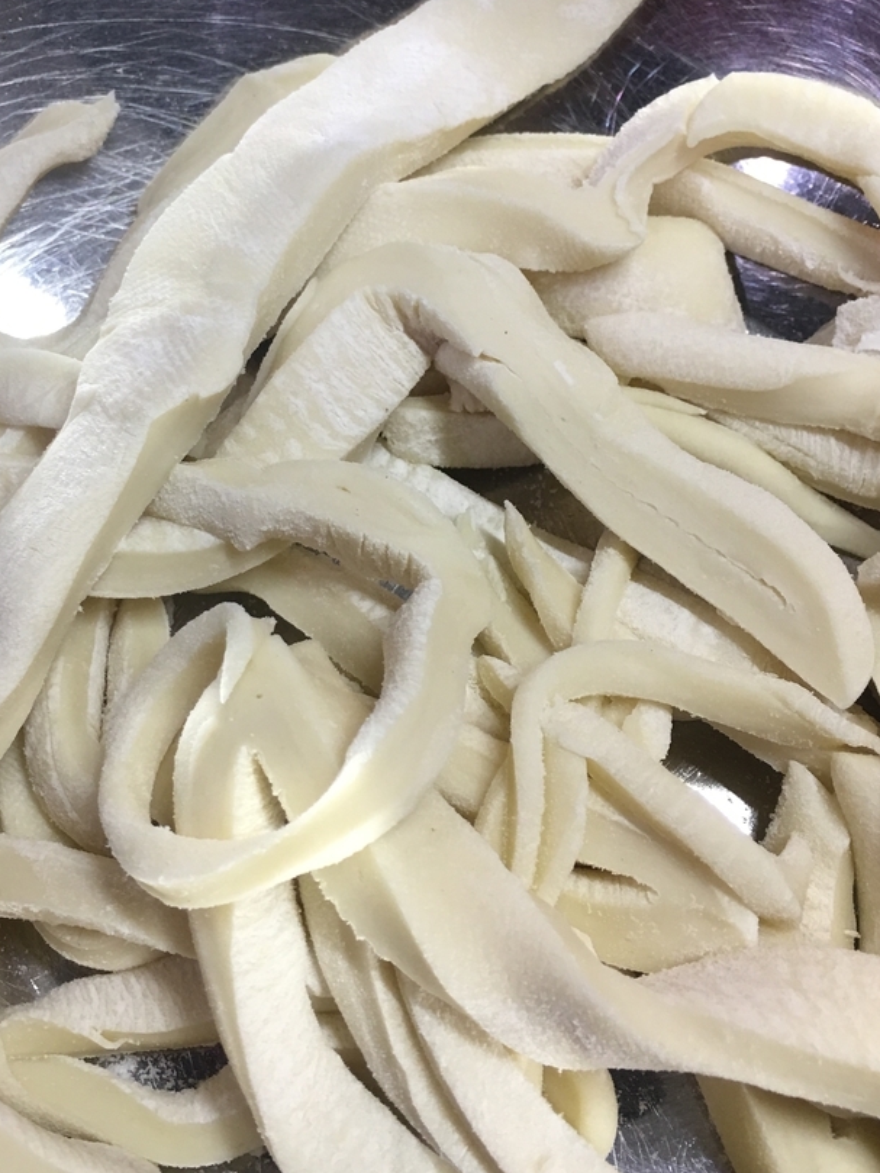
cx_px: 320
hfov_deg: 33.4
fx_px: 1457
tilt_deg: -63.5
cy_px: 428
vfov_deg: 43.4
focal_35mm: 43
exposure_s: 1/30
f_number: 2.2
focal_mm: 4.15
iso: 32
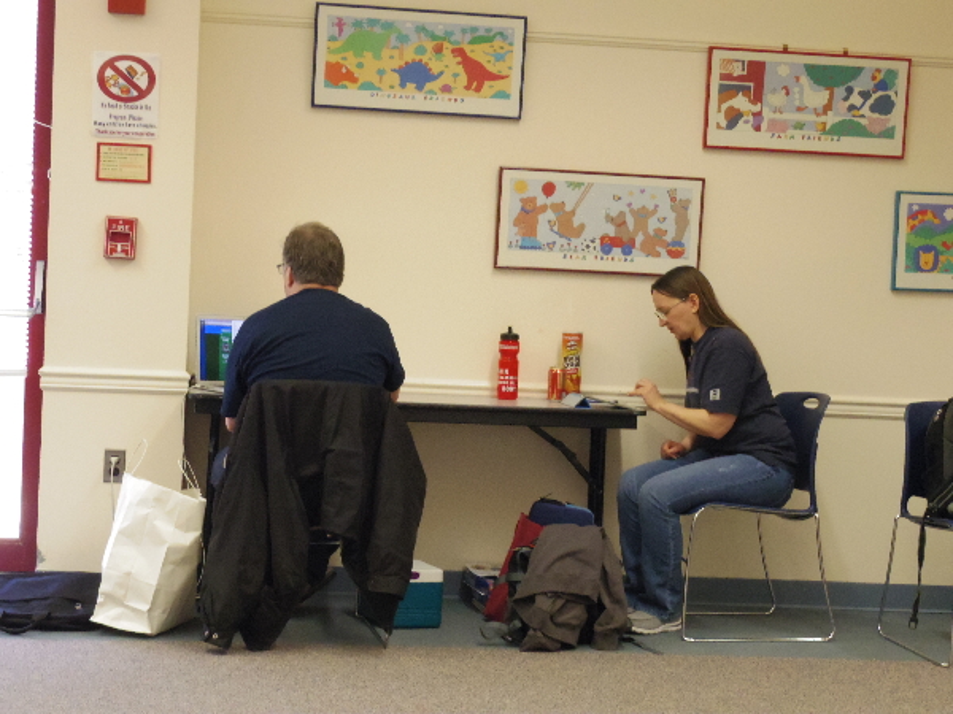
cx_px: 476
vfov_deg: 22.3
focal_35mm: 66
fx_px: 1817
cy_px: 357
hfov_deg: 29.4
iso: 1250
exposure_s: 1/100
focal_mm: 12
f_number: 4.5
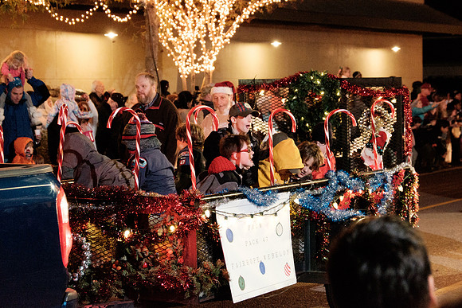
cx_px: 261
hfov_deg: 21.7
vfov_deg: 14.6
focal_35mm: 94
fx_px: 1206
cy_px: 134
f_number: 4
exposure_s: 1/60
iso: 6400
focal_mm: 55
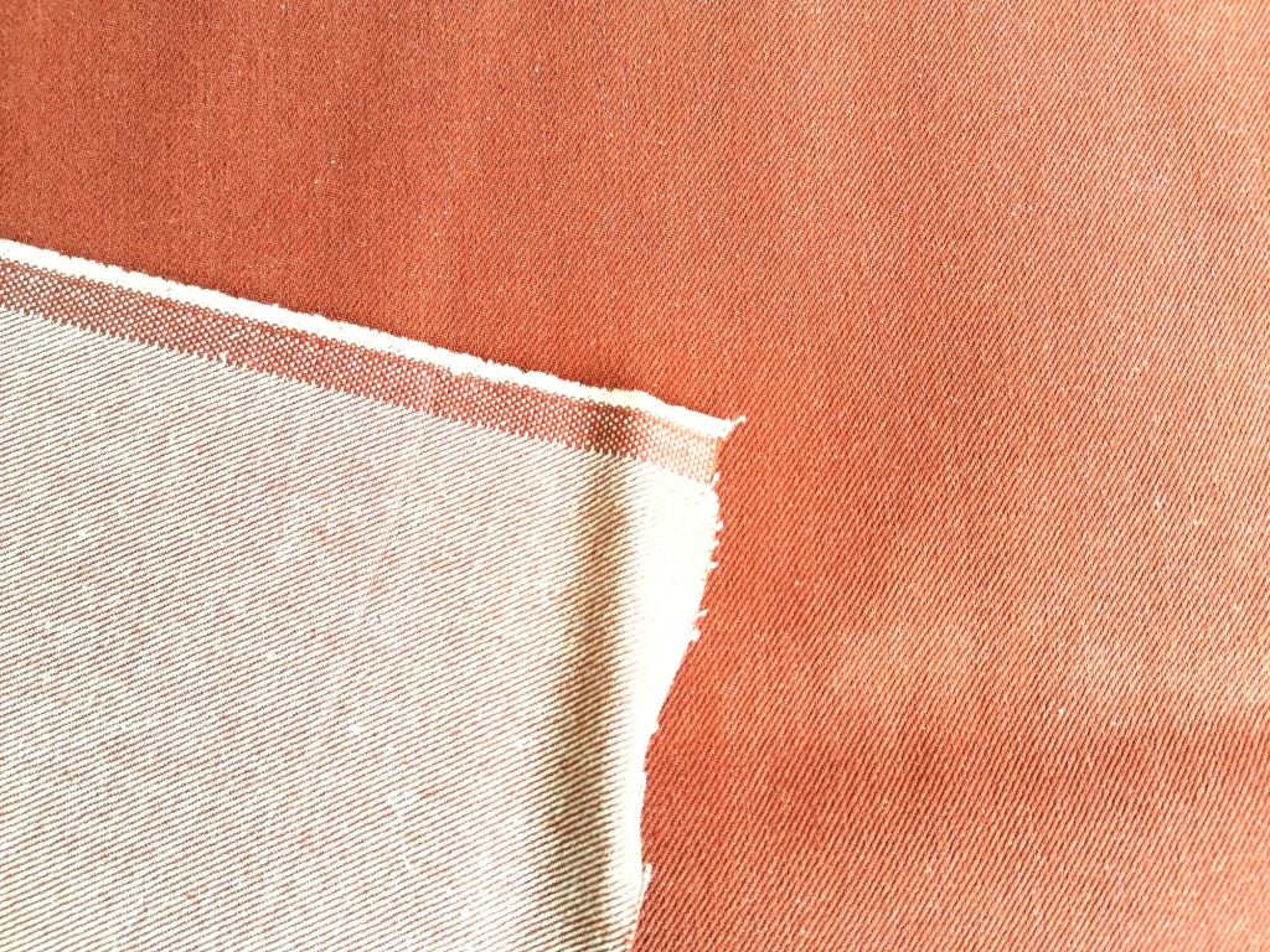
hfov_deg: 65.3
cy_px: 476
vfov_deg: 51.4
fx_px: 991
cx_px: 635
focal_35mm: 27
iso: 50
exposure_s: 1/139
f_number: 1.8
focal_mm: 4.75
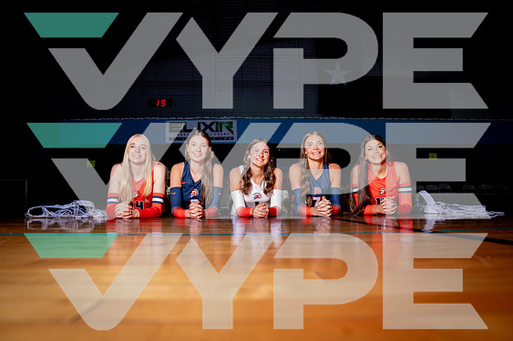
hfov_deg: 71.5
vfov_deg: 51.3
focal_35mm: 25
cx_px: 259
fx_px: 356
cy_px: 171
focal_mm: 24
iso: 250
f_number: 4.5
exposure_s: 1/200
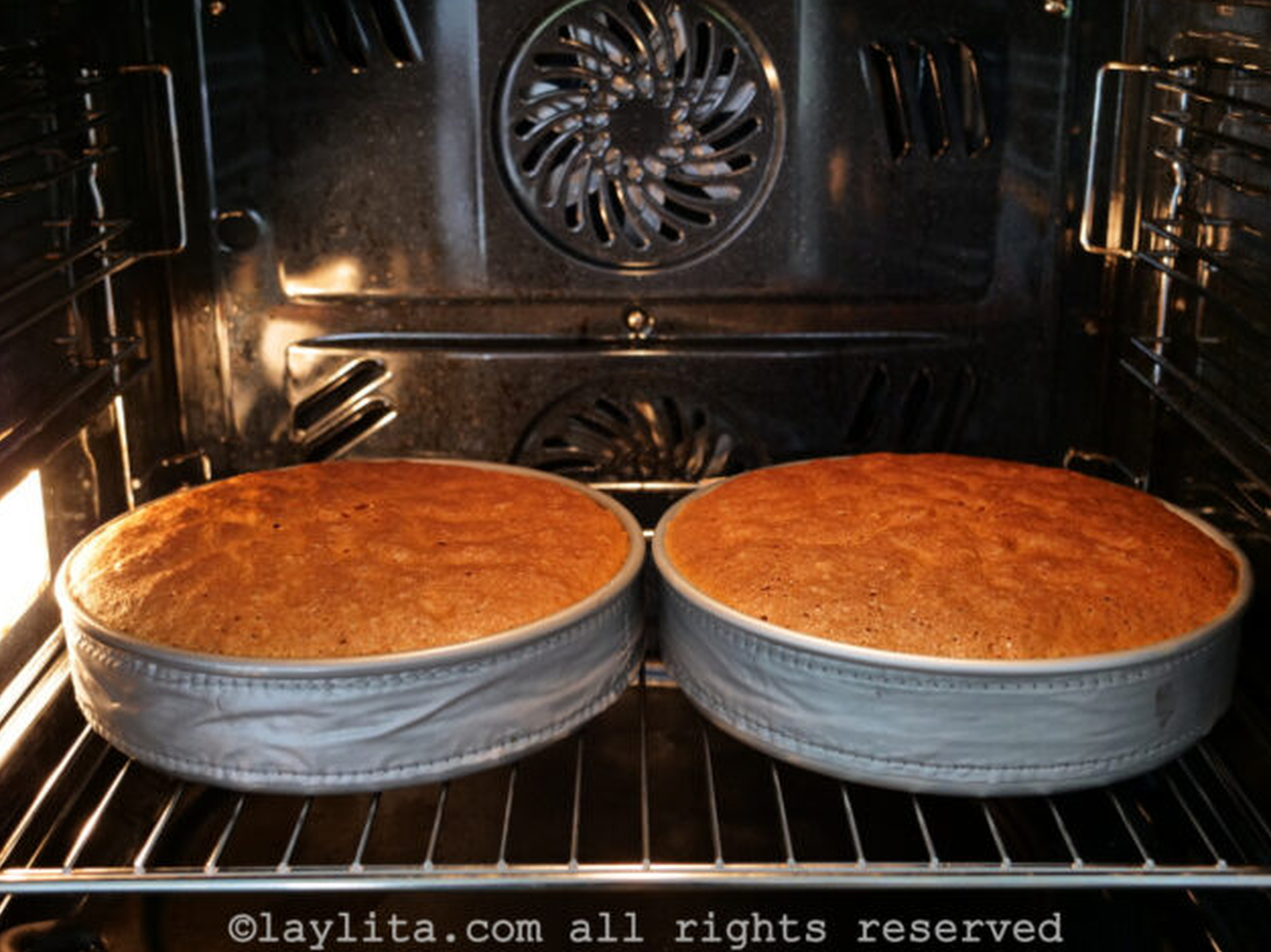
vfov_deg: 32.2
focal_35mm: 45
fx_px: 1652
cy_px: 467
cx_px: 644
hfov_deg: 42.1
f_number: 3.3
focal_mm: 22
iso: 640
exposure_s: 1/60
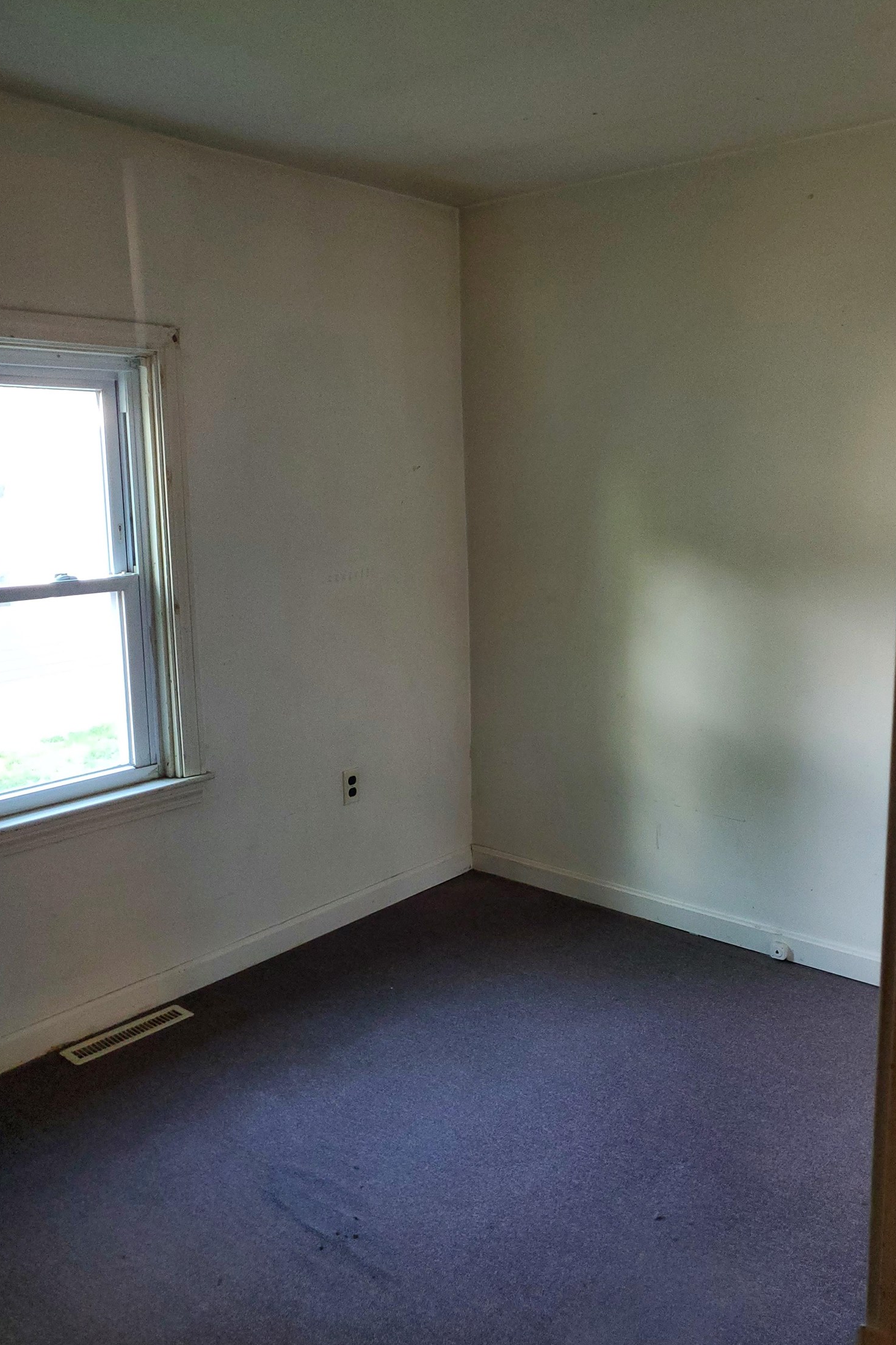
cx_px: 465
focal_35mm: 28
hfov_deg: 46.4
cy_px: 665
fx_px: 1045
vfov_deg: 65.5
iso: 200
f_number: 1.5
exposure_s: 1/60
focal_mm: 4.3
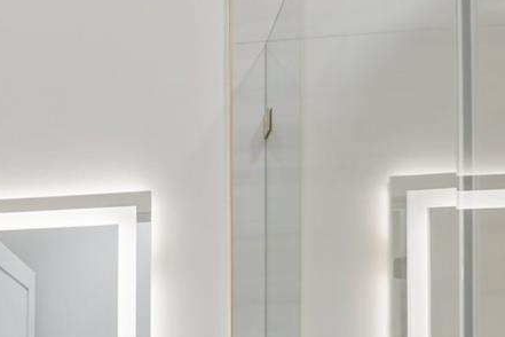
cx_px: -62
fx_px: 814
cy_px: 478
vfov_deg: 20.6
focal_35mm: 58
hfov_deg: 30.5
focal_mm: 16
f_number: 8
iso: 400
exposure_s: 1/50
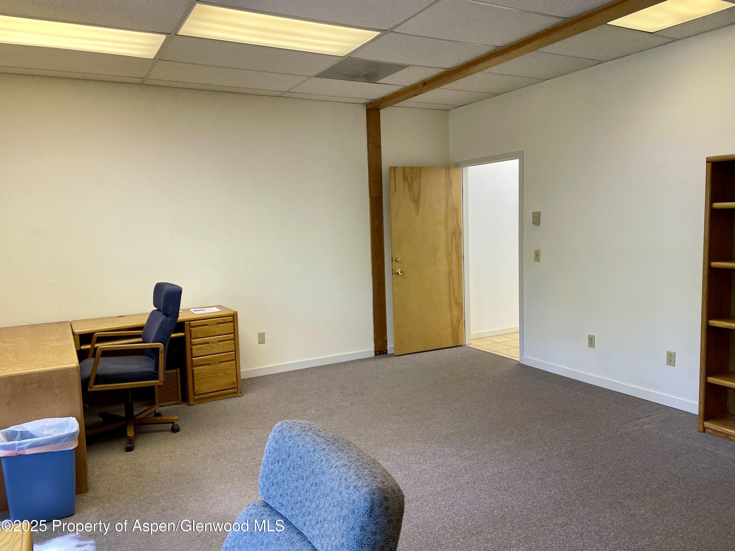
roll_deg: +2.1
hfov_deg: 67.3
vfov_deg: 53.1
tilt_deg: -6.2
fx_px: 552
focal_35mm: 26
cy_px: 276
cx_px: 368
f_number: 1.6
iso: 50
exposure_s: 1/120
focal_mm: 4.2
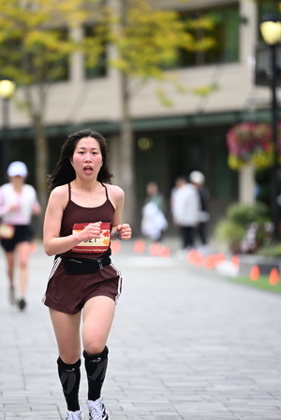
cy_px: 212
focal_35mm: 245
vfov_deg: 8.4
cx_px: 110
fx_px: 2864
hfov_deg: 5.6
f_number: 2.8
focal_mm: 200
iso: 640
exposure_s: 1/2000
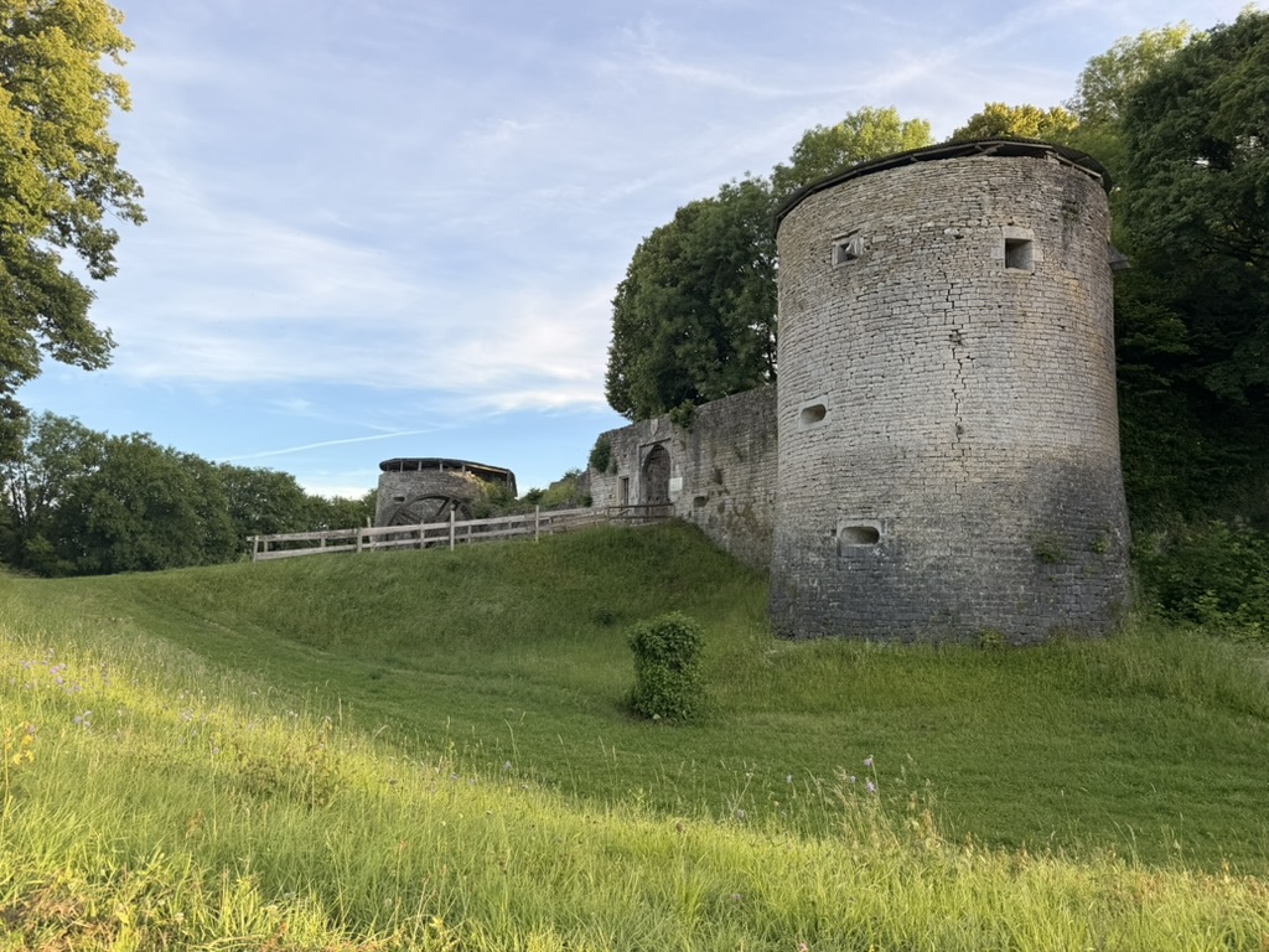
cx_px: 634
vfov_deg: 56.8
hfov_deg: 71.6
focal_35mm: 24
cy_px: 476
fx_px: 880
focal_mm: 6.76
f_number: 1.78
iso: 80
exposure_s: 1/909
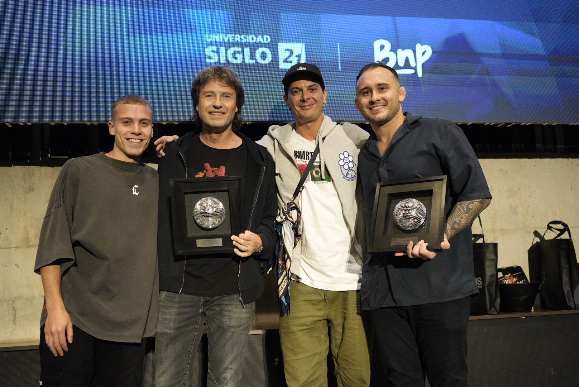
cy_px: 194
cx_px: 290
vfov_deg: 37.9
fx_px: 563
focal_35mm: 35
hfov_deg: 54.4
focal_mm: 35
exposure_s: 1/200
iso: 6400
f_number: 3.2
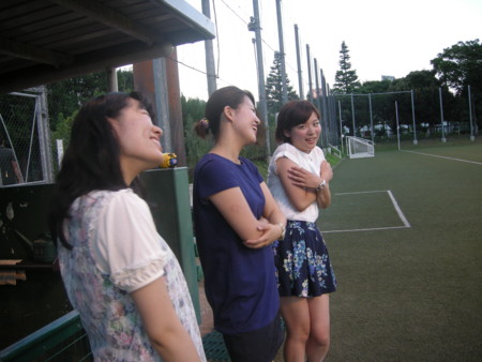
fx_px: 502
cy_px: 181
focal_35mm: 36
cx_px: 241
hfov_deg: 51.3
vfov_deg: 39.7
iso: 101
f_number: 2.7
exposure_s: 1/46.3
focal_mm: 7.5
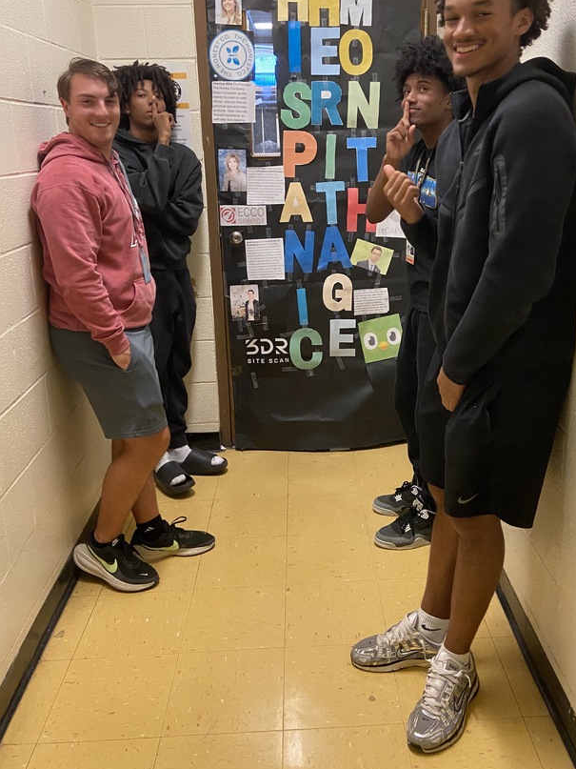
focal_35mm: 33
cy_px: 326
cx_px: 334
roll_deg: +0.9
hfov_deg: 42.8
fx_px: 732
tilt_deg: -12.9
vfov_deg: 55.1
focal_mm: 4.25
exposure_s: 1/60
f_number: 1.8
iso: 320
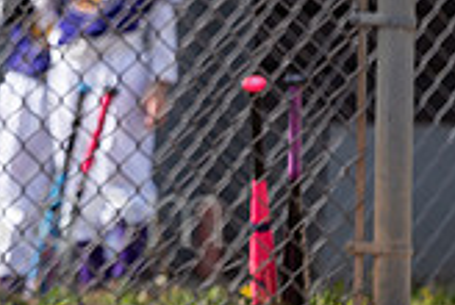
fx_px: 8040
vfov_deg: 2.2
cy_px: -29
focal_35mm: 635
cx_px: -244
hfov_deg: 3.2
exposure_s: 1/2000
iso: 200
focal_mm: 180
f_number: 3.2
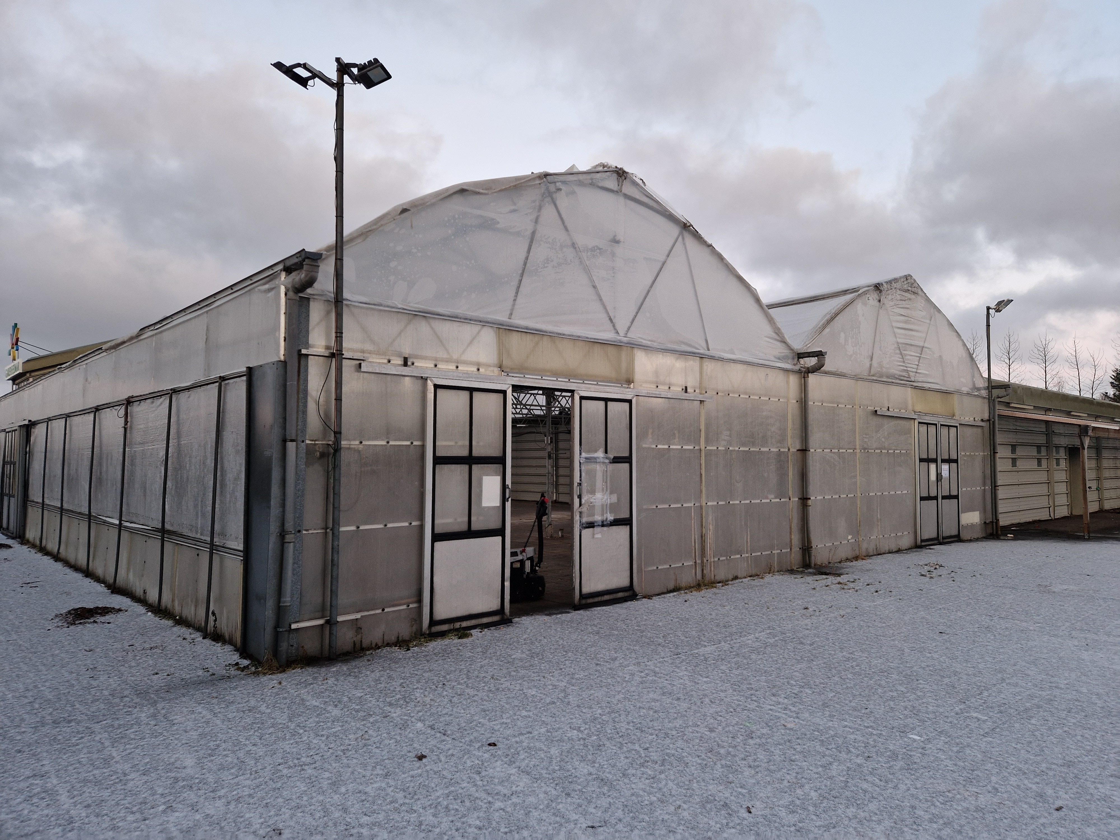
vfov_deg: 58.9
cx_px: 560
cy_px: 420
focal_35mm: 23
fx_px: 744
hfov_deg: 73.9
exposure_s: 1/100
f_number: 1.8
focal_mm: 5.4
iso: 50
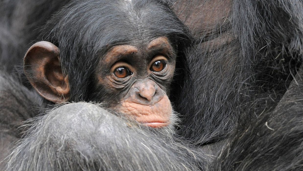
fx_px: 4218
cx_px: 152
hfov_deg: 4.1
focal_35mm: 525
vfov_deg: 2.3
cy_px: 73
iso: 800
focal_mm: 500
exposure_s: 1/250
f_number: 4.5
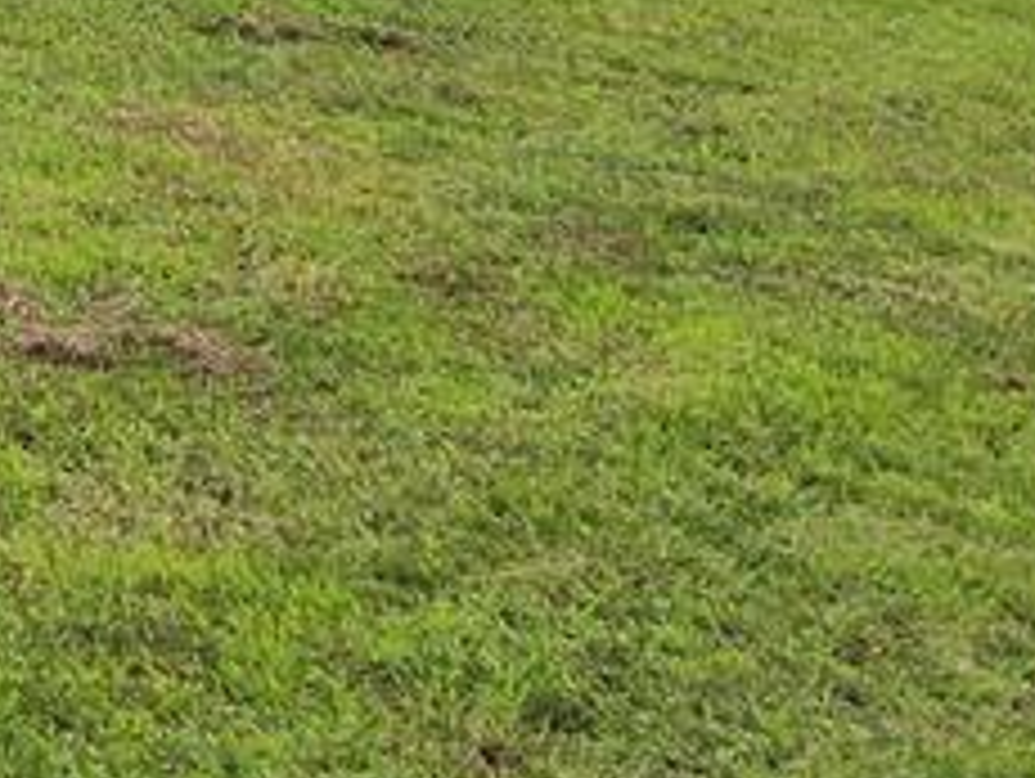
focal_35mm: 144
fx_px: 4310
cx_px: -1850
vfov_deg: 9.5
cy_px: -868
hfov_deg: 10.6
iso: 20
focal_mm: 5.4
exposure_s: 1/1402
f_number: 1.8
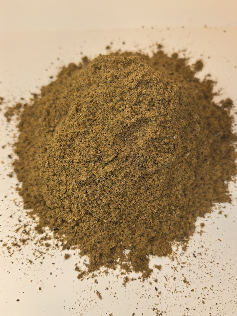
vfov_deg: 65.3
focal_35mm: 27
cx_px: 118
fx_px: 247
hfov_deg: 51.3
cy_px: 158
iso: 100
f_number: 2
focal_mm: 6.98
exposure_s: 1/100
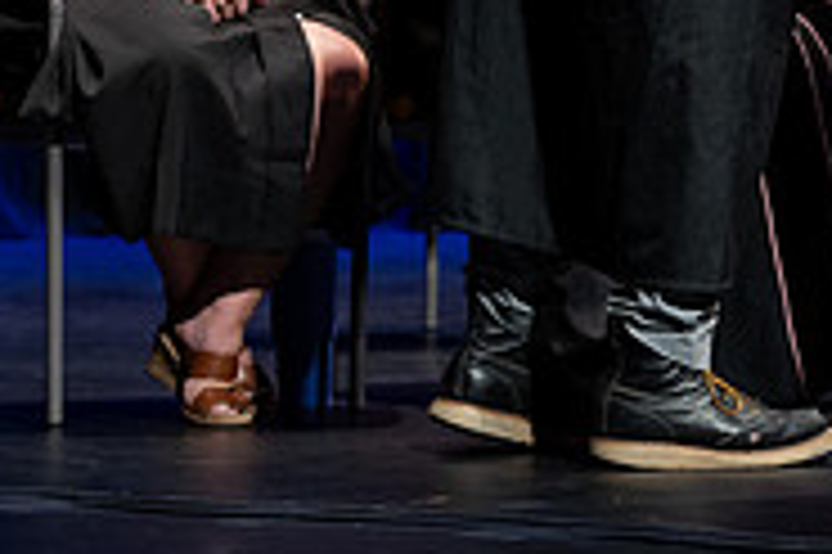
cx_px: 904
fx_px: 5080
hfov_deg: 9.3
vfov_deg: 6.2
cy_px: -263
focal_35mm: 220
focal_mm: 70
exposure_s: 1/250
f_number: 2.8
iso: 500
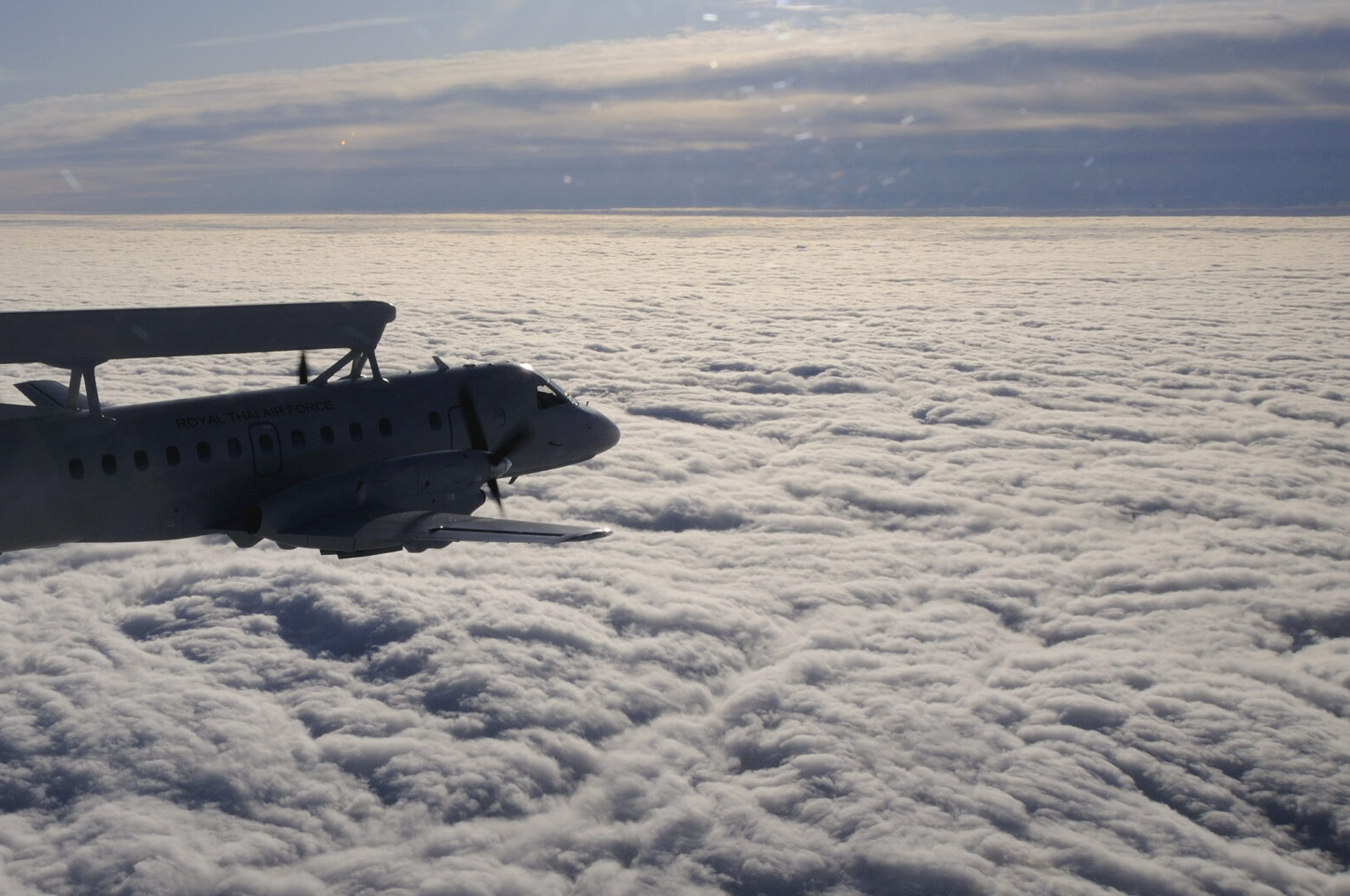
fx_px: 1648
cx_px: 264
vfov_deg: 29.8
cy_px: 189
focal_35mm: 44
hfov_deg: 42.5
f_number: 18
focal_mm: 18
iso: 200
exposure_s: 1/500
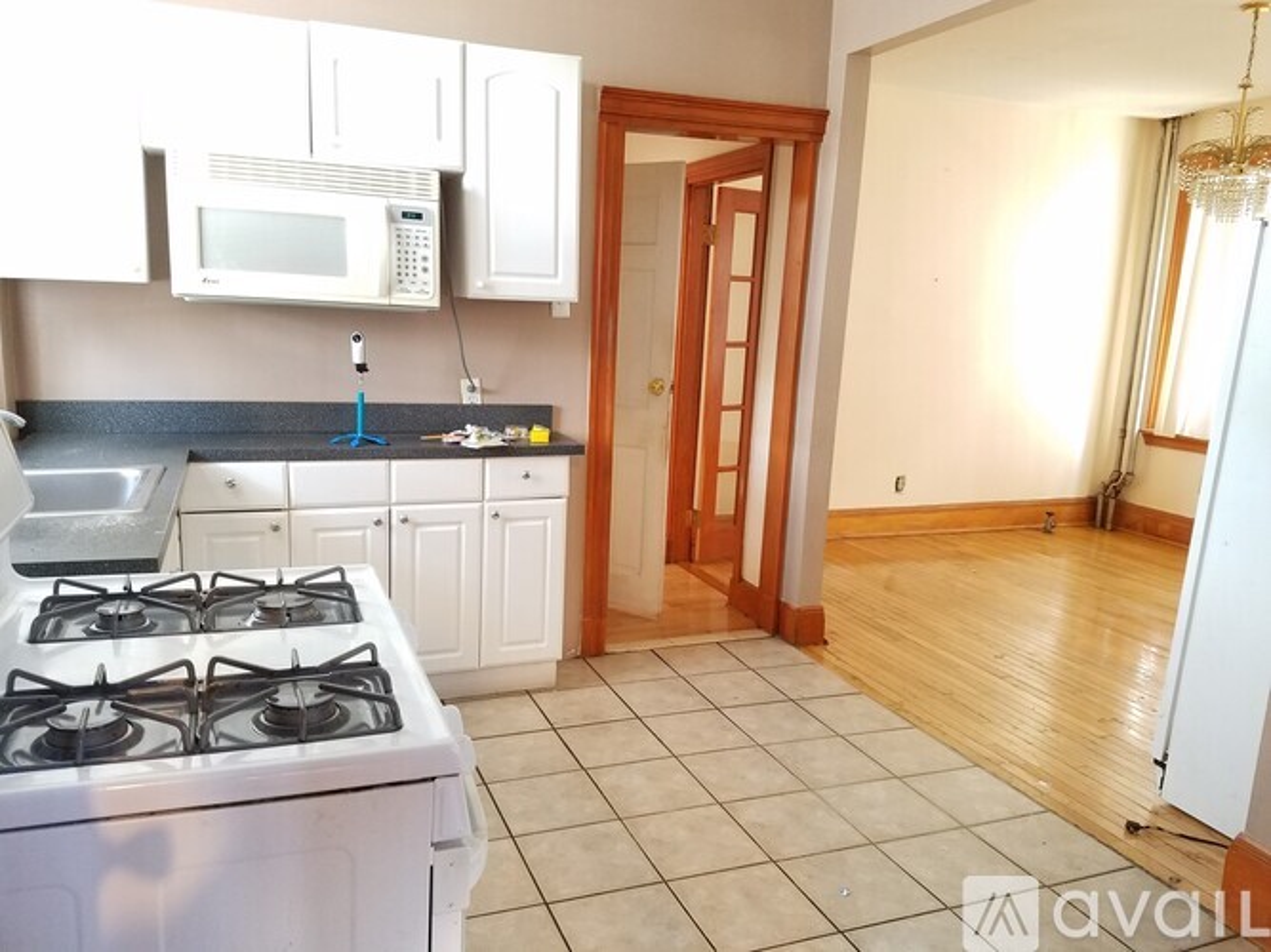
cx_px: 636
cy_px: 476
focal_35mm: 26
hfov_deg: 67.3
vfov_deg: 53.0
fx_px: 954
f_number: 1.7
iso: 200
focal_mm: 4.2
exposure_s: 1/11
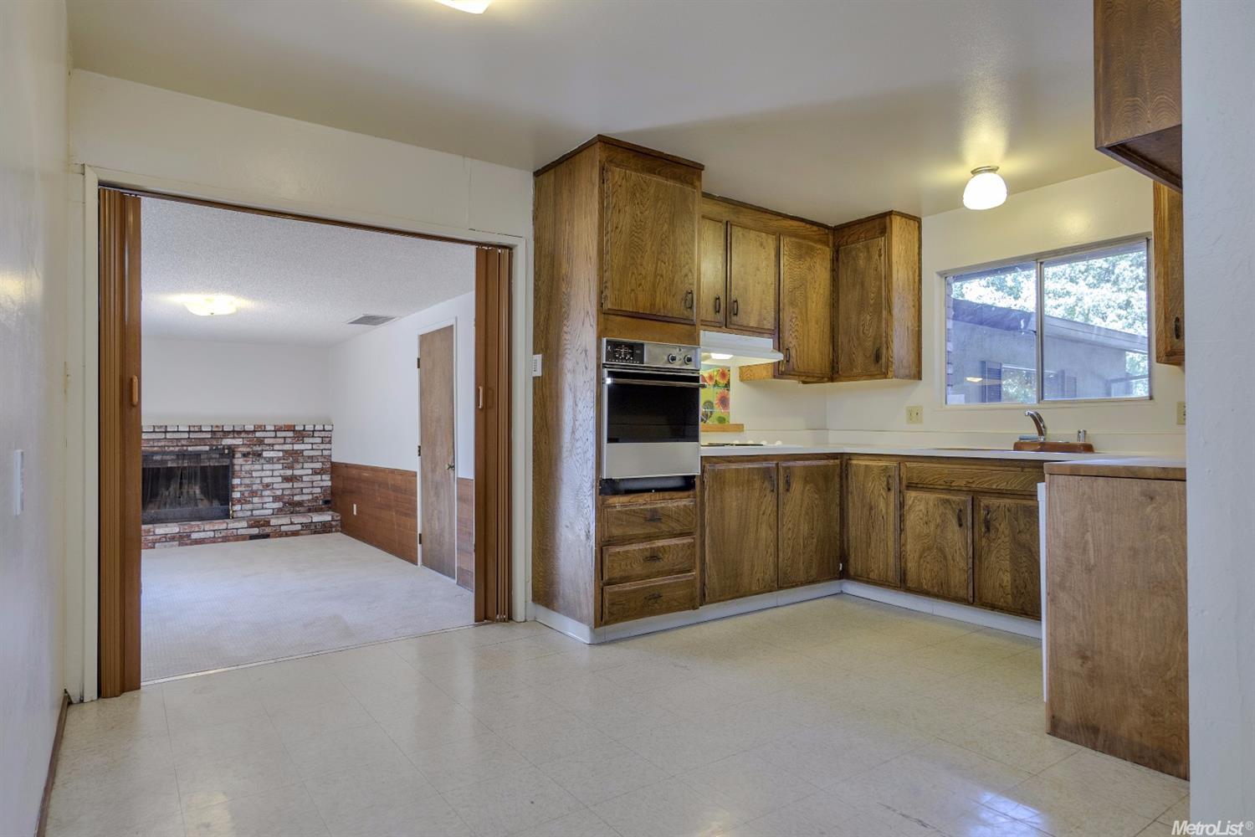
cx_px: 628
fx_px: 662
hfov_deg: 86.9
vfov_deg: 64.6
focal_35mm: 19
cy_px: 418
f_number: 5
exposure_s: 1/10
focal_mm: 13
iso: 100
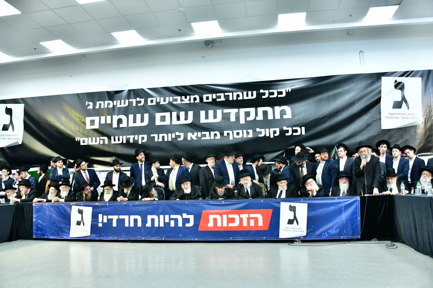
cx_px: 216
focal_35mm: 28
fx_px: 337
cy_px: 144
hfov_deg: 65.5
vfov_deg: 46.4
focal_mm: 28
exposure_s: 1/125
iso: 2500
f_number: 5.6
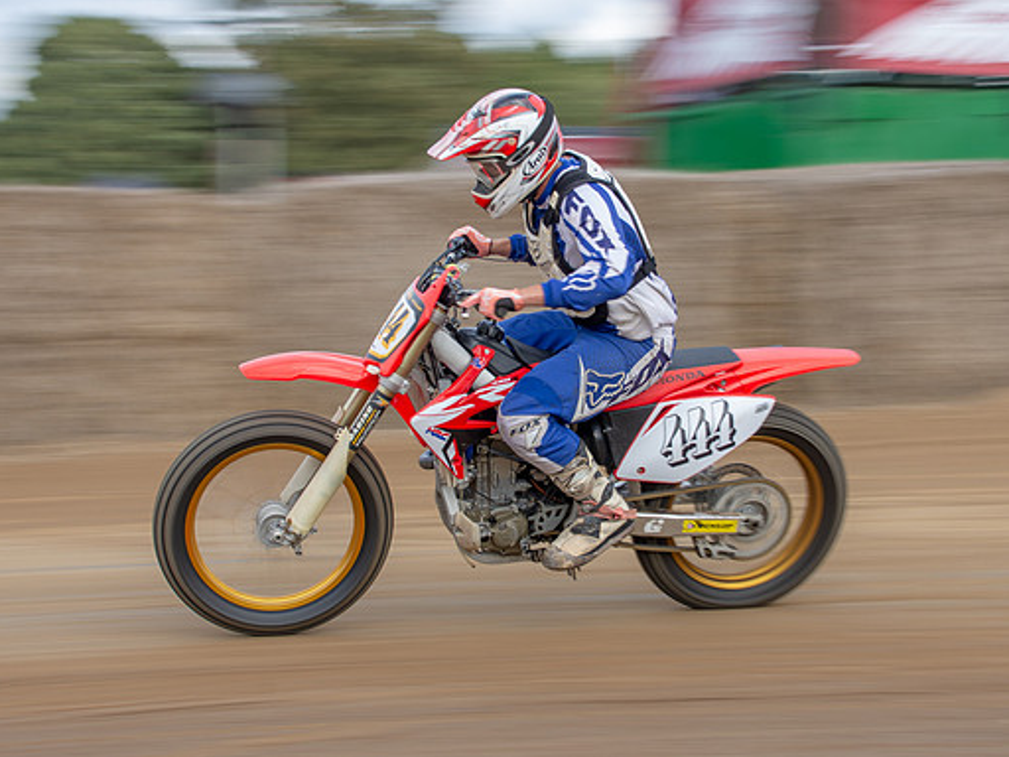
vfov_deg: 15.7
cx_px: 550
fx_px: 2740
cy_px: 379
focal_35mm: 94
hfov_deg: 20.9
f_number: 8
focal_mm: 52
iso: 100
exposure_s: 1/100
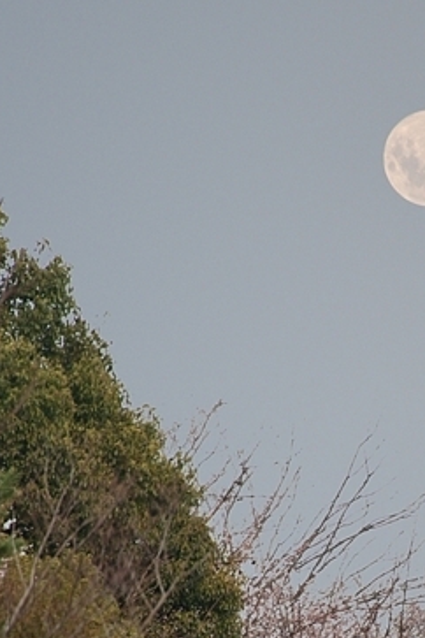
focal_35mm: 593
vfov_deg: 3.5
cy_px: 545
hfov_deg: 2.3
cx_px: 426
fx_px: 10500
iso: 100
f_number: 5.6
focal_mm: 140
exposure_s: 1/160
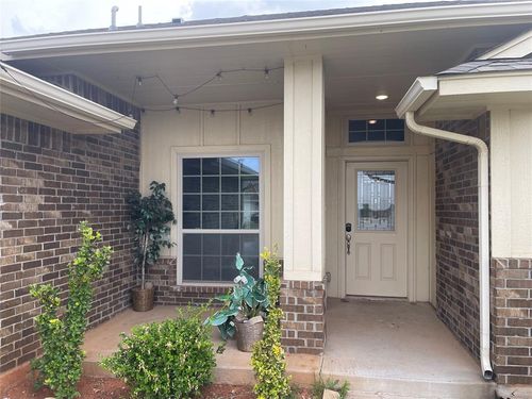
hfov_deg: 69.4
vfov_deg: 54.9
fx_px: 384
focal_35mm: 25
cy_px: 200
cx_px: 266
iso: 32
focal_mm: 5.1
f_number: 1.6
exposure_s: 1/383
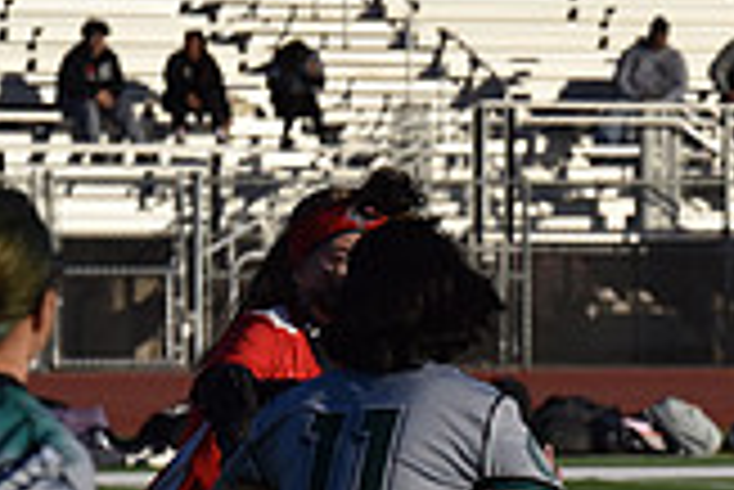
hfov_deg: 4.1
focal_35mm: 498
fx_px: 10162
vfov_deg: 2.8
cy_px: 393
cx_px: 1225
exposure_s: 1/4000
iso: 560
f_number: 5.6
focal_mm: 140
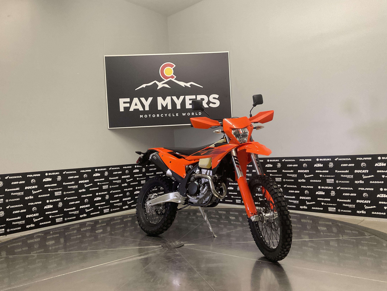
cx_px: 194
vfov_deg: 48.2
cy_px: 146
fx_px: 324
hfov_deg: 61.7
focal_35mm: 29
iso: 160
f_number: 1.8
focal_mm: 3
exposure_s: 1/60
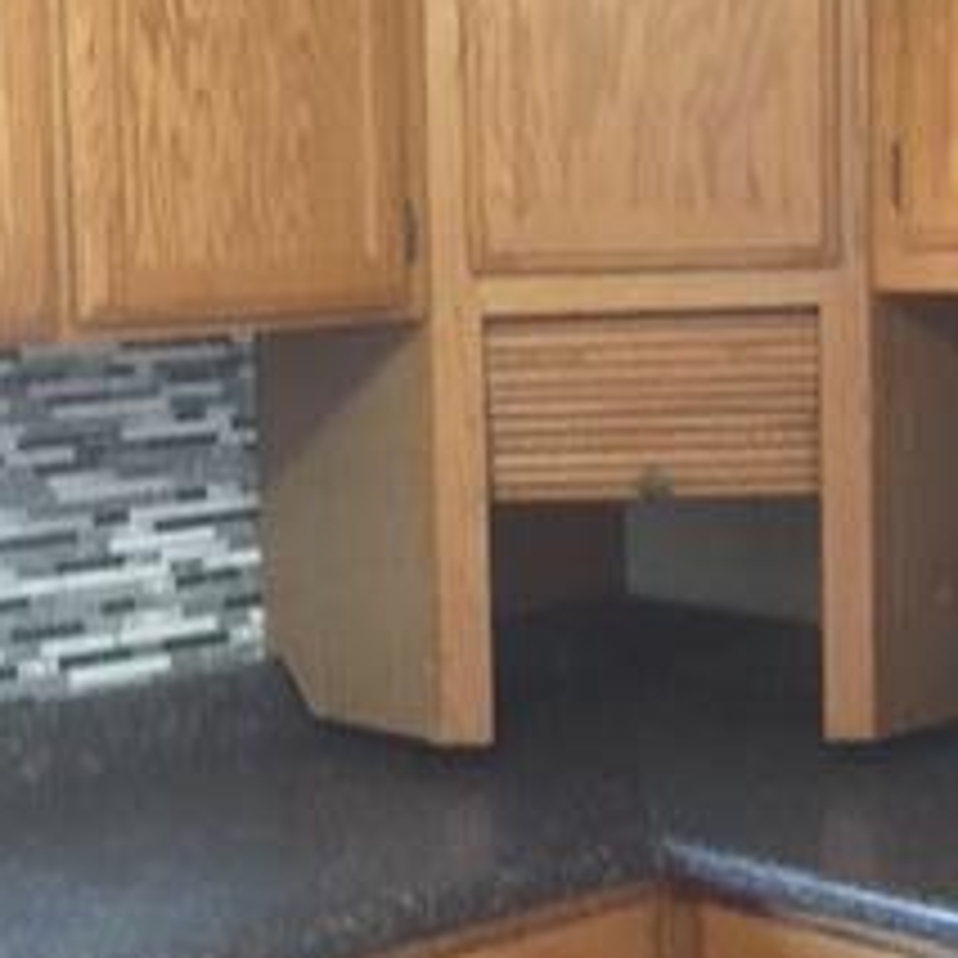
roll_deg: +1.8
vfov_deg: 22.5
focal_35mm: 77
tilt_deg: -4.4
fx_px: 2411
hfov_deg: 22.4
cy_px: 486
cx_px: 387
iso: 320
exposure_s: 1/15
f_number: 2.2
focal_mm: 4.15
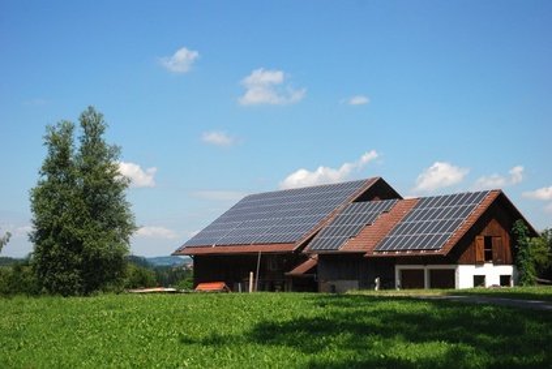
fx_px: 921
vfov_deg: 22.7
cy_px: 184
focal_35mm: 60
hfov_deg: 33.4
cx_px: 276
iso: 400
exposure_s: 1/2000
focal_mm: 40
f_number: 6.7
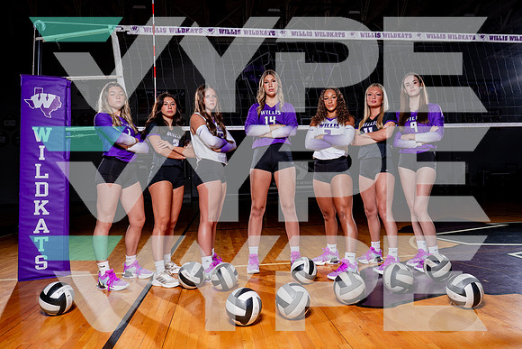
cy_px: 173
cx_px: 268
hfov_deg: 65.3
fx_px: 407
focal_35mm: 28
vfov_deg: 46.3
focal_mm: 27
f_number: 8
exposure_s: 1/250
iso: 100
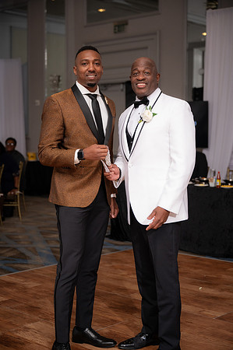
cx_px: 116
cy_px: 175
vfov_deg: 34.0
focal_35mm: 59
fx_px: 574
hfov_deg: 22.9
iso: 2000
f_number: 2.8
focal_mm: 59
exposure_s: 1/250
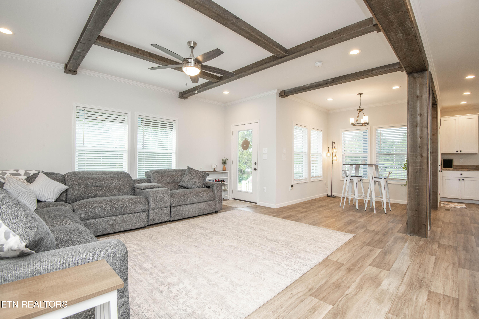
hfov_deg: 96.7
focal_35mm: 16
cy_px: 160
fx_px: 213
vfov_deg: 73.7
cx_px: 240
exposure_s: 1/60
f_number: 9
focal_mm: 16
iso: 400
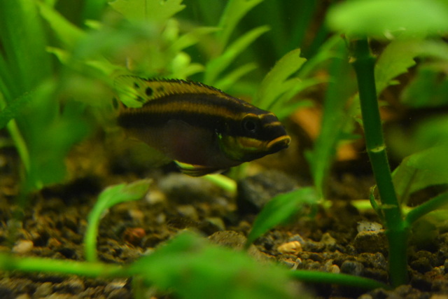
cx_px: 224
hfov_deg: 24.6
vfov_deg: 16.6
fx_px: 1027
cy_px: 150
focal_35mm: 82
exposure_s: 1/50
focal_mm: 55
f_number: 5.6
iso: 3200
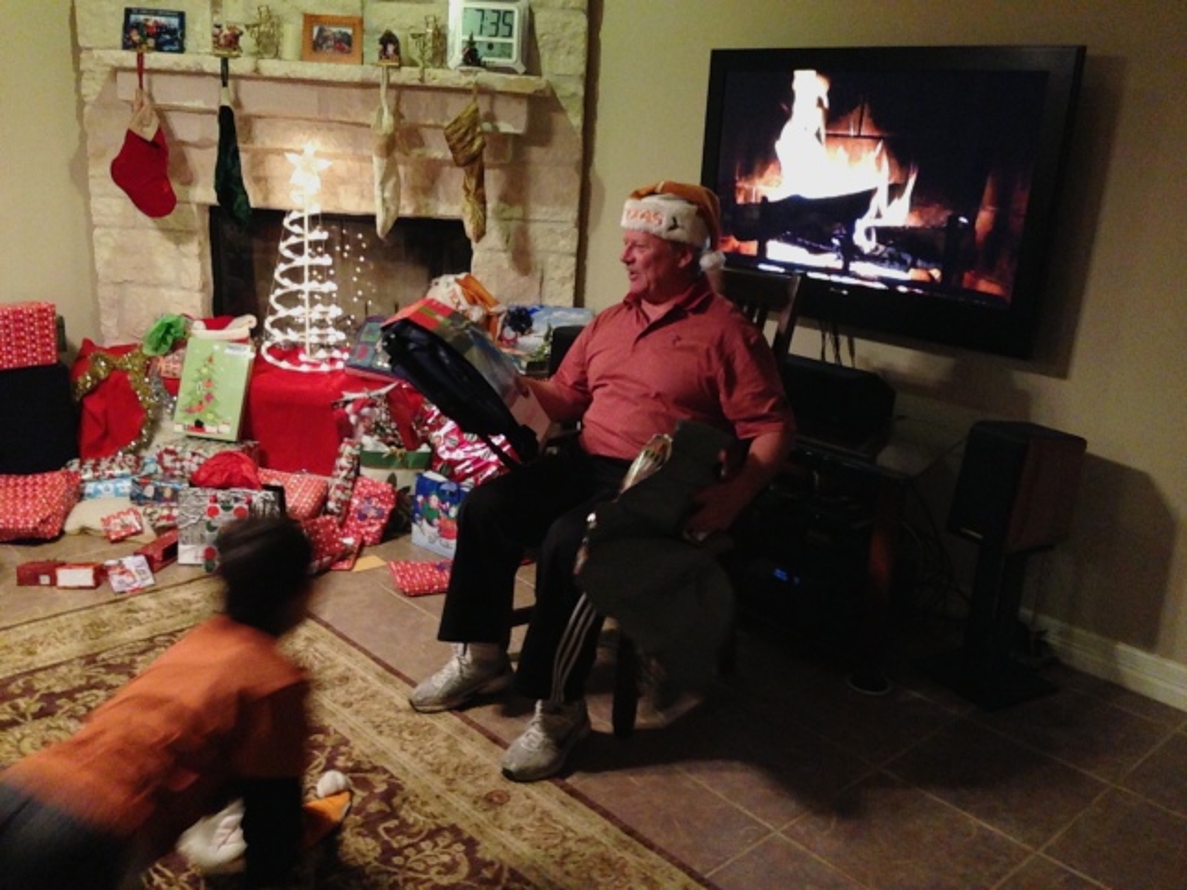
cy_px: 445
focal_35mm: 33
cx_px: 594
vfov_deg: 42.9
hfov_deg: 55.4
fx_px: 1132
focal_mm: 4.13
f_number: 2.4
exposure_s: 1/20
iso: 500
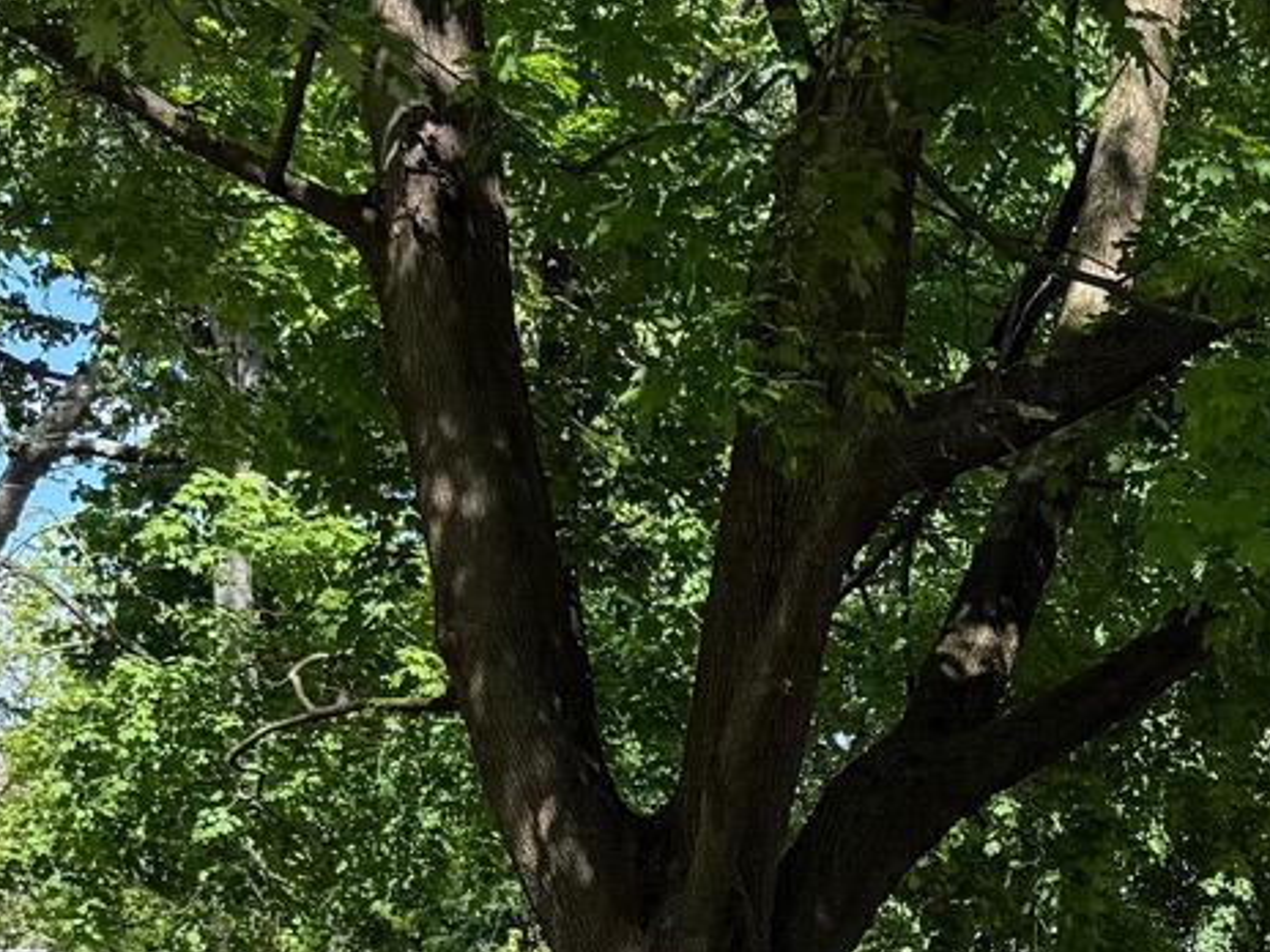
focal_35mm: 106
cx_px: 1431
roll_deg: -4.2
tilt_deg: +0.9
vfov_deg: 13.5
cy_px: 1223
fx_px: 3889
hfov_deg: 17.8
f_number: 1.78
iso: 80
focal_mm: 6.76
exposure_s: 1/1192
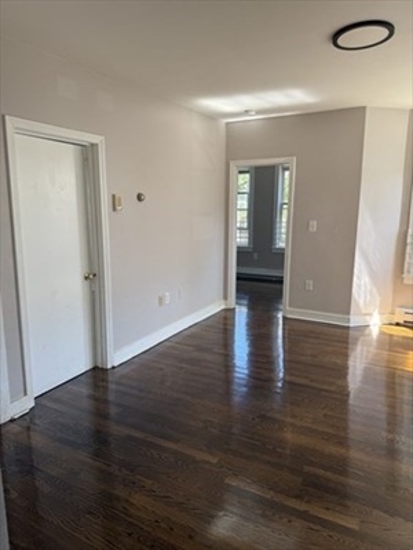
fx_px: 381
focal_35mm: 24
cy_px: 275
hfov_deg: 56.9
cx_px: 206
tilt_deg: -10.4
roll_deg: +0.2
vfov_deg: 71.5
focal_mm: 6.76
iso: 100
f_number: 1.78
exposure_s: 1/121
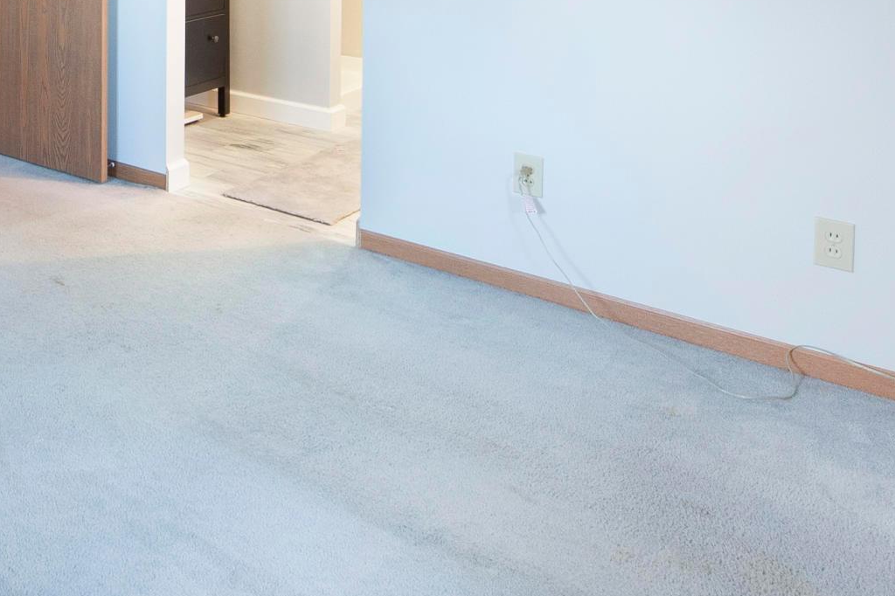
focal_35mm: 41
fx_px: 1019
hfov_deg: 38.9
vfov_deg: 28.1
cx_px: -93
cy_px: -134
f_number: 6.3
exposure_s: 1/25
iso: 1250
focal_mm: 14
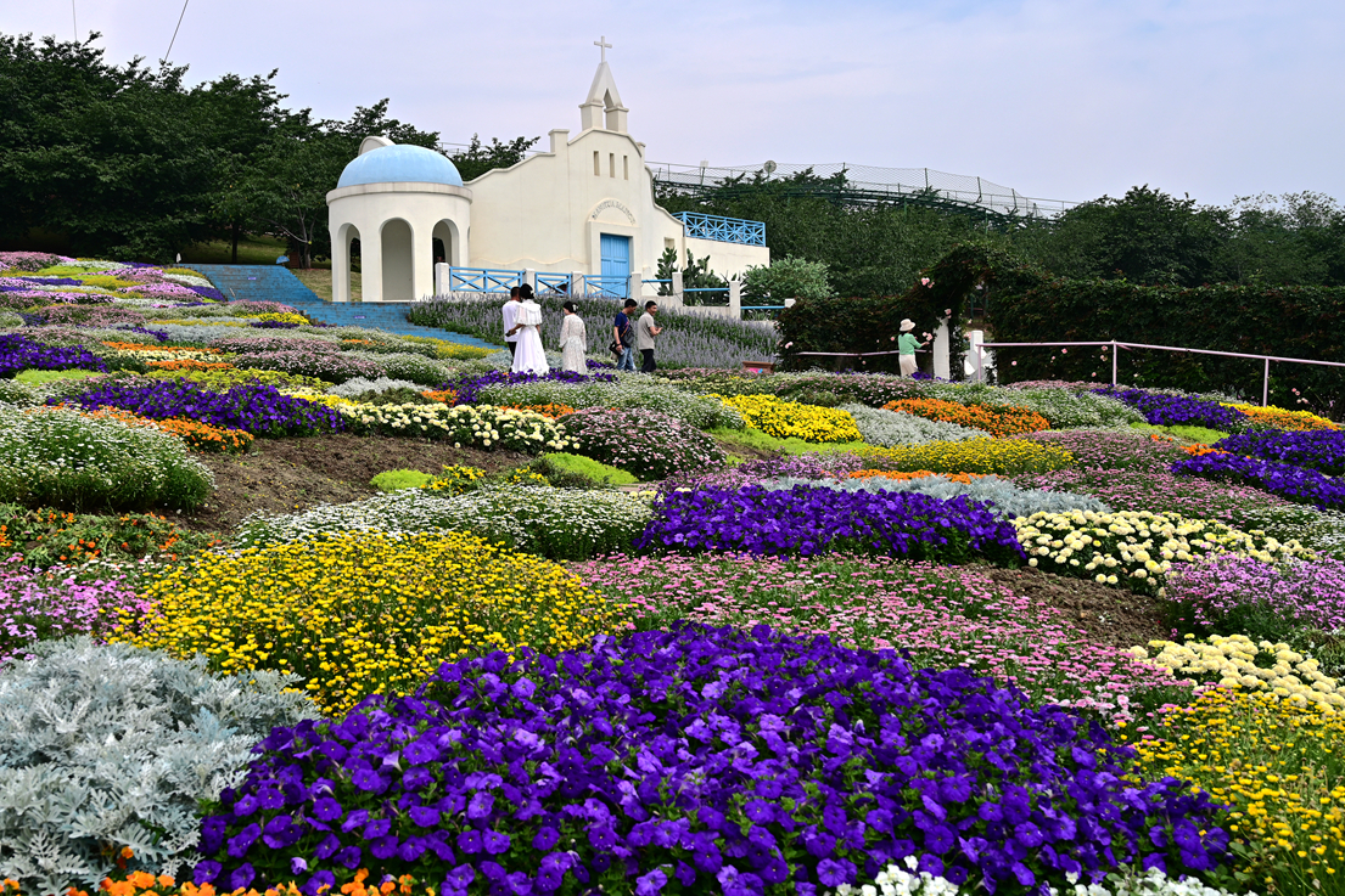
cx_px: 663
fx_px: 1420
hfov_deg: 50.7
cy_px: 453
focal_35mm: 38
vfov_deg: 35.1
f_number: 8
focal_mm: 35
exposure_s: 1/160
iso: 100
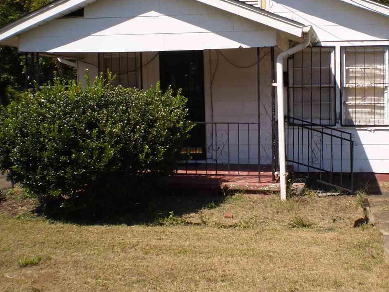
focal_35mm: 49
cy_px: 122
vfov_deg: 29.6
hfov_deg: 38.7
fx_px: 551
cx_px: 241
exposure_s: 1/500
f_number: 4.6
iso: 64
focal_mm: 6.3
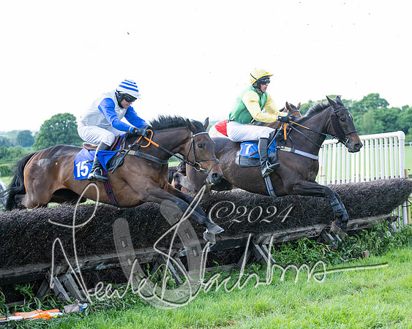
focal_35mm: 88
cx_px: 276
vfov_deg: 17.5
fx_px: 1072
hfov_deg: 21.7
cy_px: 164
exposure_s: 1/2000
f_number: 2.8
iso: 400
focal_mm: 70
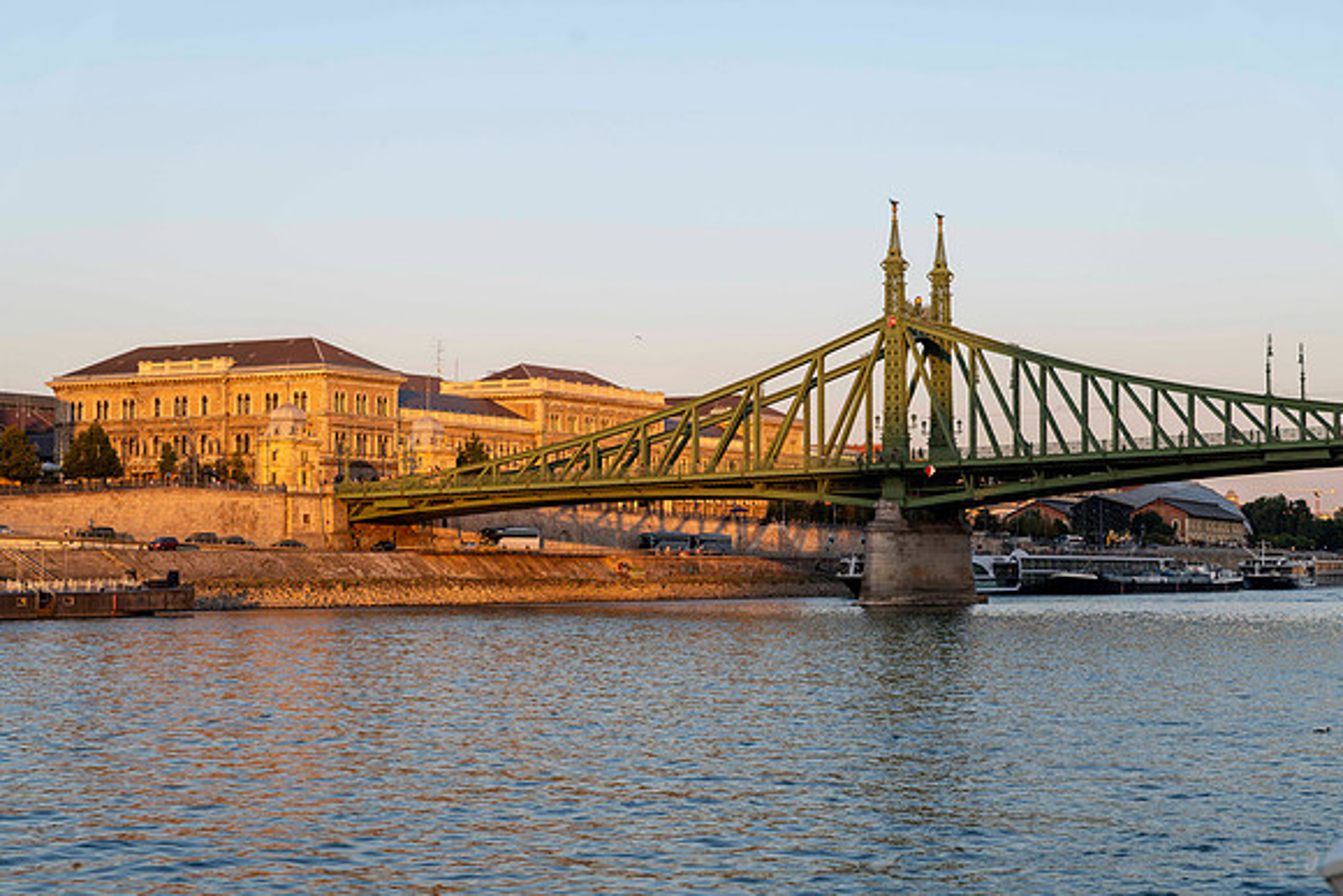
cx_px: 672
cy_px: 448
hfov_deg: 30.5
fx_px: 2463
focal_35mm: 66
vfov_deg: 20.6
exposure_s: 1/160
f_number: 5
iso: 64
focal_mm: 66
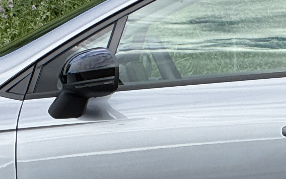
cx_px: 281
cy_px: 56
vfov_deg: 2.1
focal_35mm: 624
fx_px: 4864
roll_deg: -0.8
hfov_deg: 3.4
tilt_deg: -0.2
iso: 64
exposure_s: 1/464
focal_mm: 15.66
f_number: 2.8
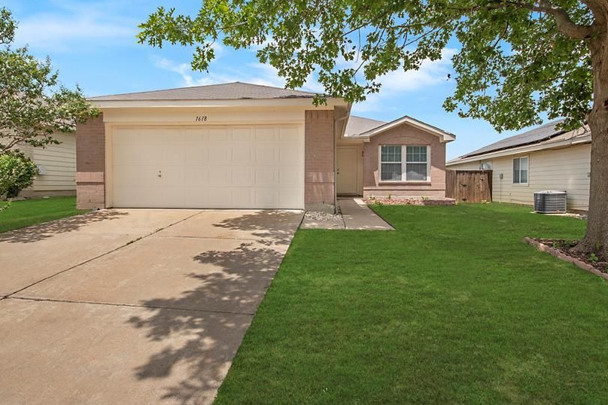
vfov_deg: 64.4
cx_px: 312
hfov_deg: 86.9
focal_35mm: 19
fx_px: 321
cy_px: 187
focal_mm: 10
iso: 100
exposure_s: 1/400
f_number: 8
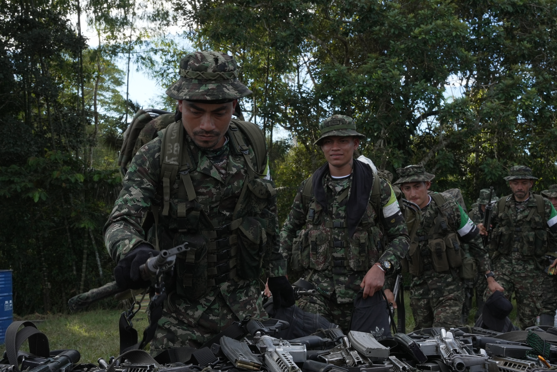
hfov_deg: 41.4
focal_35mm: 48
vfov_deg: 28.3
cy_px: 186
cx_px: 278
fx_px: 737
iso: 800
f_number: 14
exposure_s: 1/160
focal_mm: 47.6
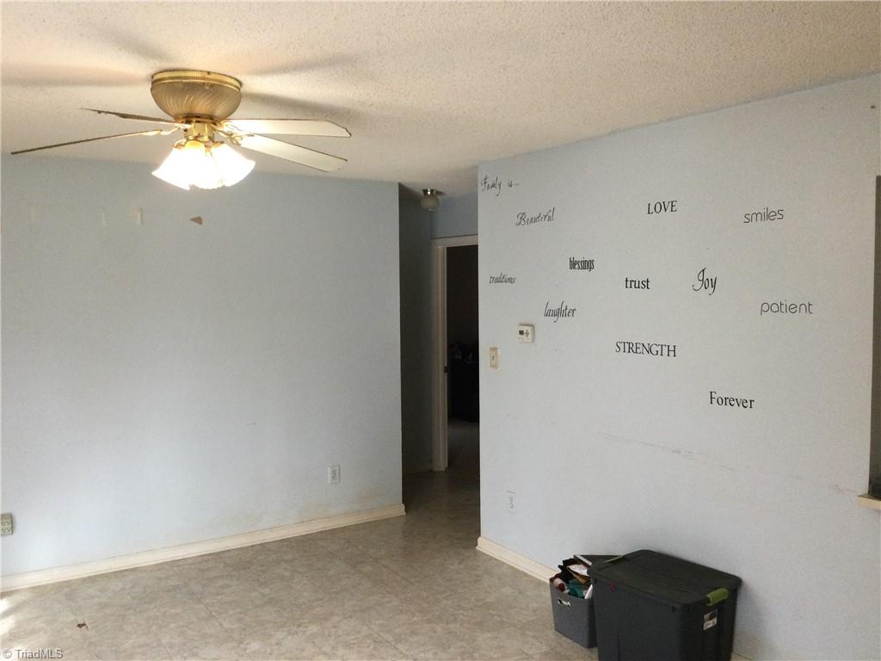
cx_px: 440
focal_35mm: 31
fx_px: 789
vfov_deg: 45.4
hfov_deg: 58.4
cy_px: 330
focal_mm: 3.3
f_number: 2.4
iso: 50
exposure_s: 1/30
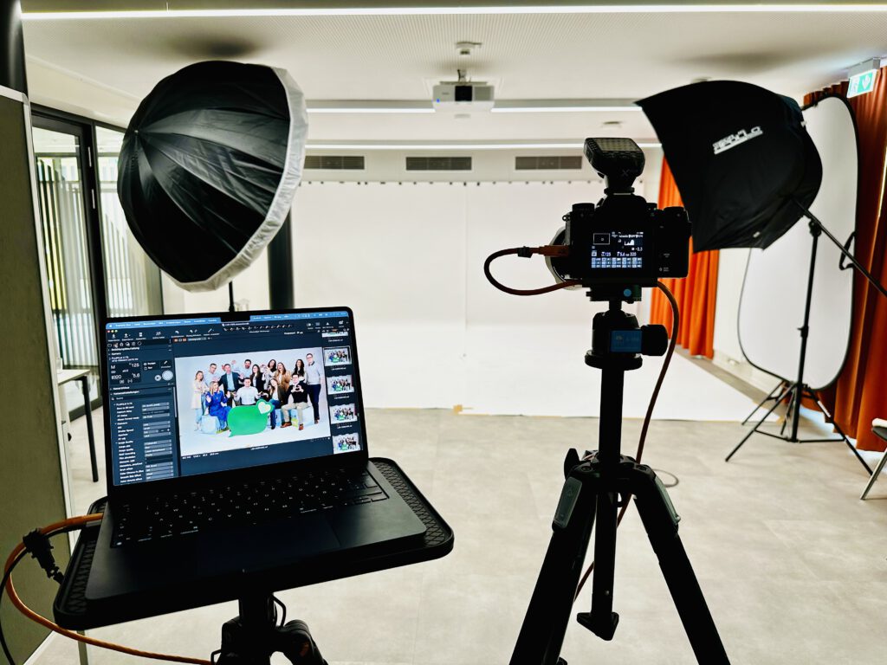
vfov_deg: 56.8
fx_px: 615
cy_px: 332
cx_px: 444
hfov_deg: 71.6
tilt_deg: -9.6
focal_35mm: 24
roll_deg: +0.4
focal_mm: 6.86
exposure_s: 1/100
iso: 100
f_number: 1.78
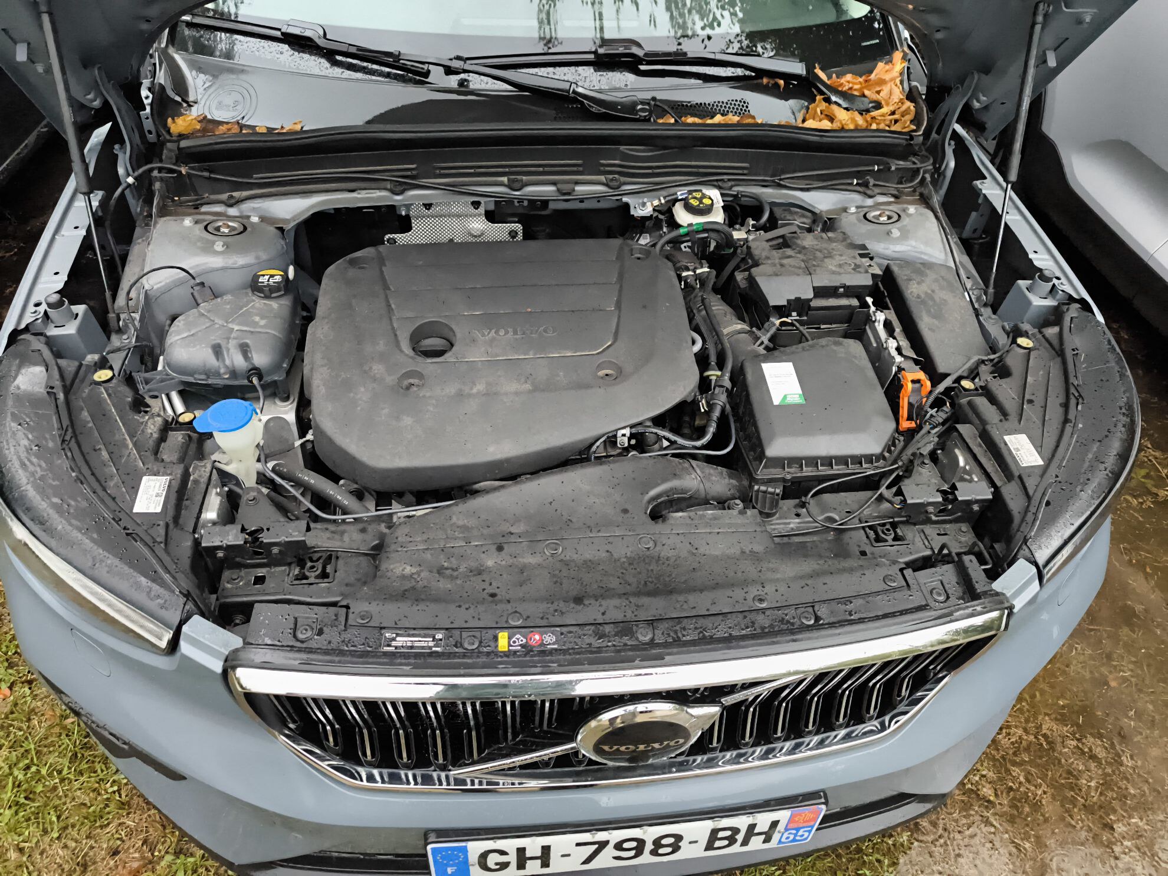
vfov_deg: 56.8
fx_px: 810
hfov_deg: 71.6
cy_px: 438
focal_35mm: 24
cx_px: 584
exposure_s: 1/101
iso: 936
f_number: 1.9
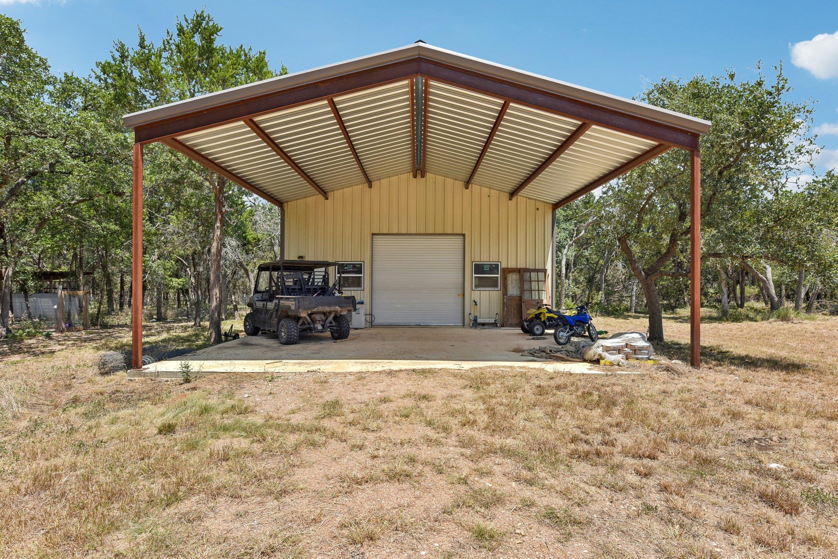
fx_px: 442
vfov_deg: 64.5
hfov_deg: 86.9
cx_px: 419
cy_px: 280
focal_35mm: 19
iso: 100
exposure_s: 1/320
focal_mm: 19
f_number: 8
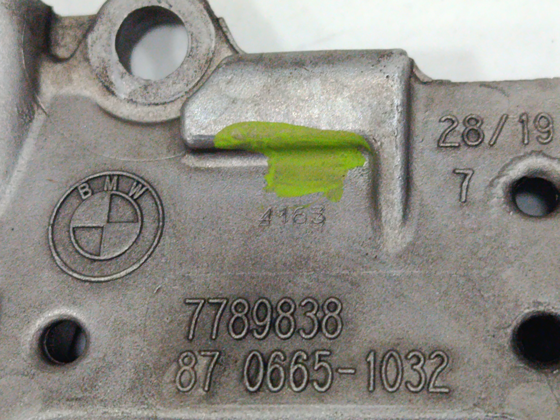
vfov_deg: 18.4
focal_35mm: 80
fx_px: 1294
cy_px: 210
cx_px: 280
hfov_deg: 24.4
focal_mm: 5.24
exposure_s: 1/50
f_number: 1.7
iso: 908
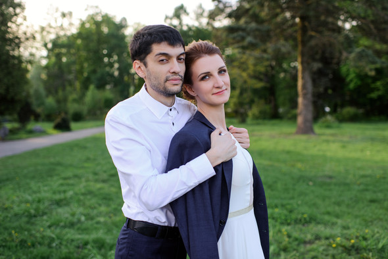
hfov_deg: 54.4
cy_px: 130
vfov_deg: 37.9
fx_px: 377
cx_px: 194
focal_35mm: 35
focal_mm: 35
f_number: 2.2
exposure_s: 1/320
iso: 100
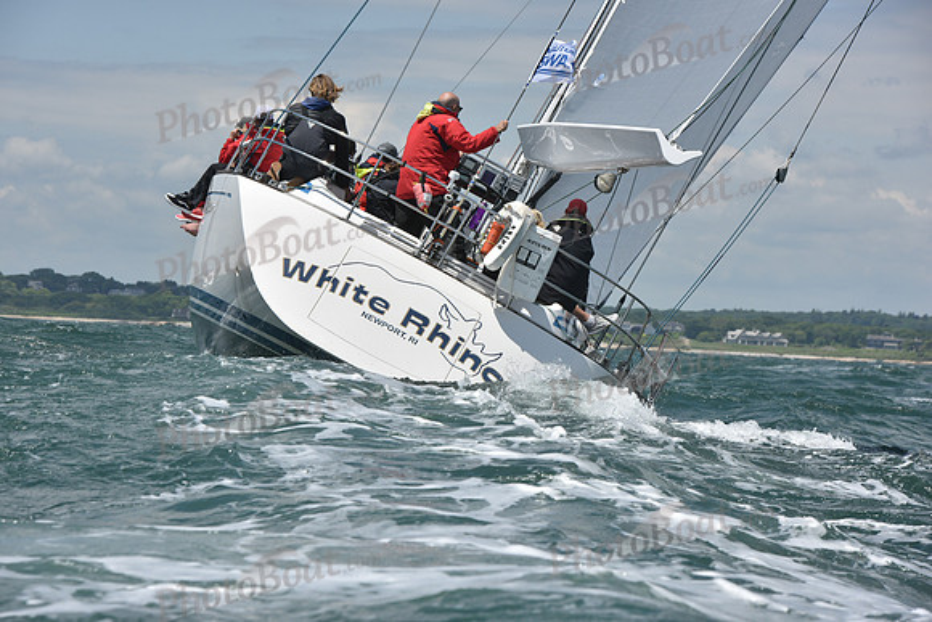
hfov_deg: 14.2
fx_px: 3755
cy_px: 311
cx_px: 466
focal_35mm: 145
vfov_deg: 9.5
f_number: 9
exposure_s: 1/1250
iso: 250
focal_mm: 145
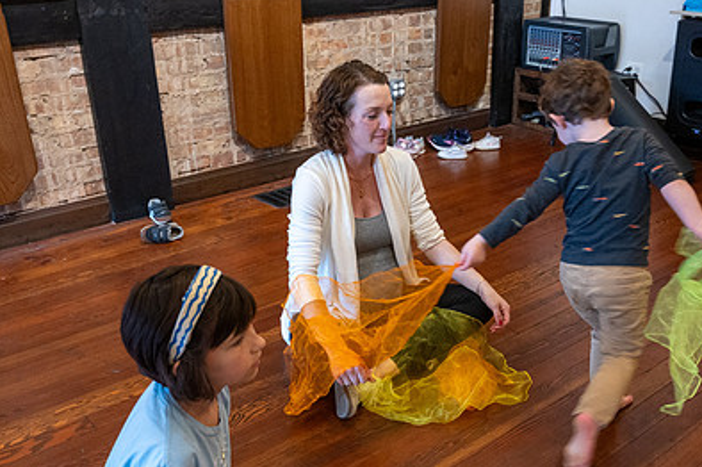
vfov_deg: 34.1
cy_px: 273
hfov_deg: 49.5
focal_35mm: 39
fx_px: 760
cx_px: 396
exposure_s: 1/125
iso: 3200
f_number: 4
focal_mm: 24
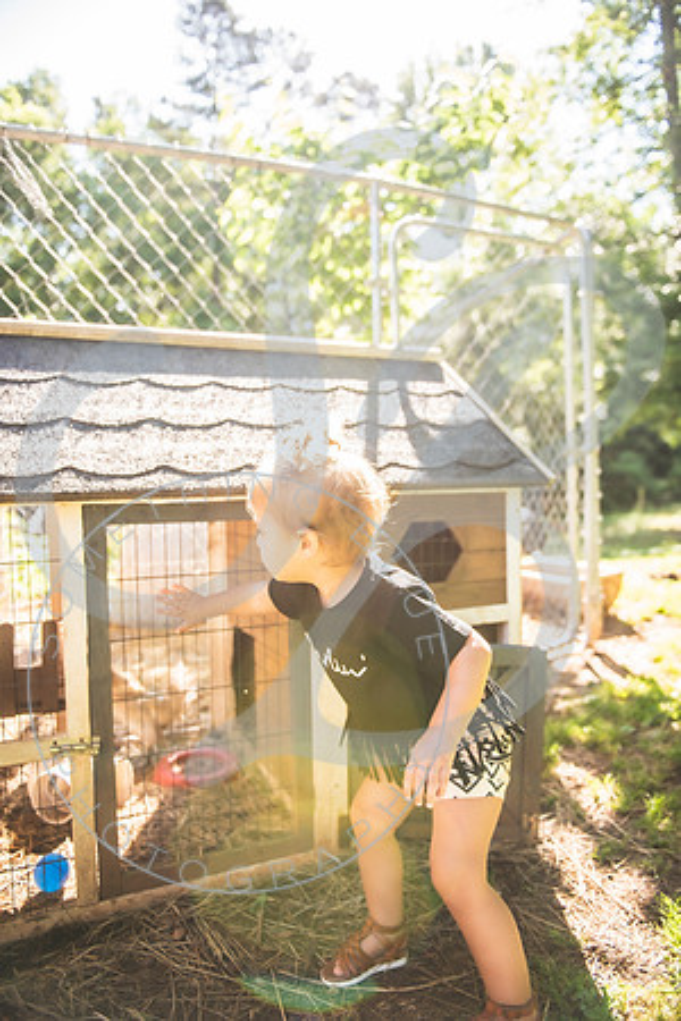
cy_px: 510
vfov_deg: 73.7
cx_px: 340
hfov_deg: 53.1
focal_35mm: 24
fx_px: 681
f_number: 2.8
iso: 100
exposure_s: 1/200
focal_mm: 24
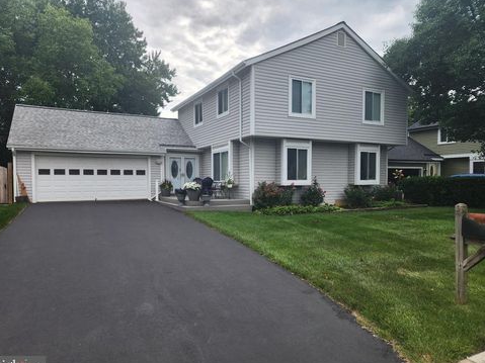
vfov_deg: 56.8
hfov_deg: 71.6
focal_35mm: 24
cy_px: 187
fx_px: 336
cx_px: 237
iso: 12
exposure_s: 1/258
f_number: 1.8
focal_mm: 6.4
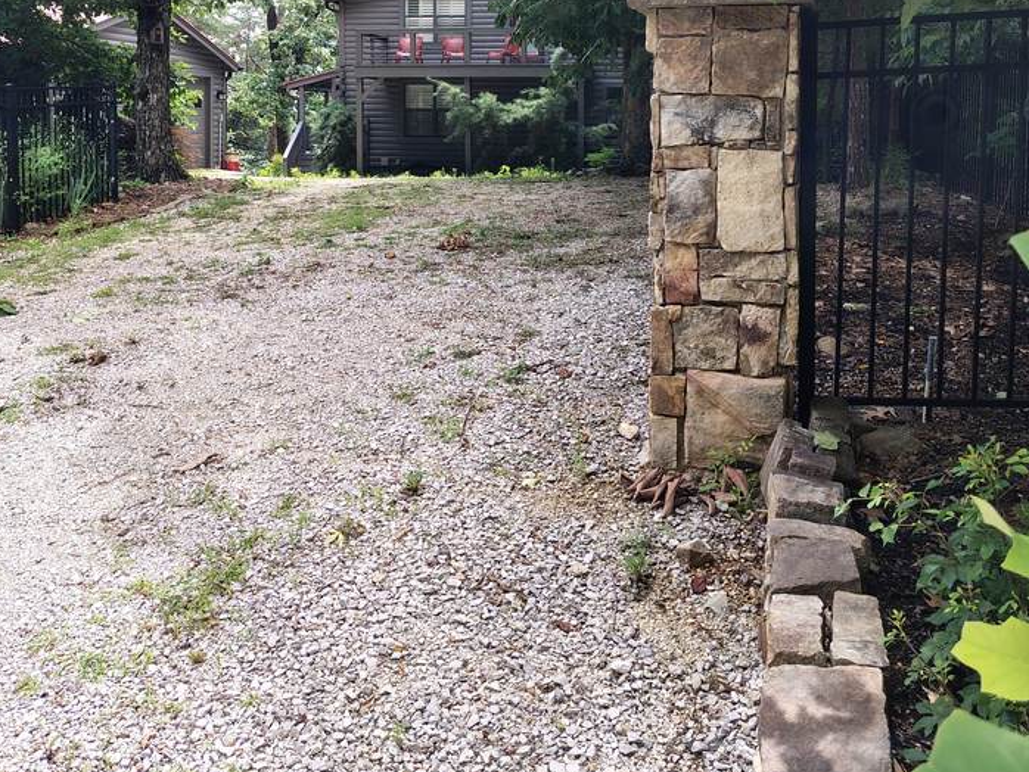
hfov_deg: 55.3
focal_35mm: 33
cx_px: 523
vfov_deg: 40.8
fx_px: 981
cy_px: 134
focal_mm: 5.56
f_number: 1.8
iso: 100
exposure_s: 1/293
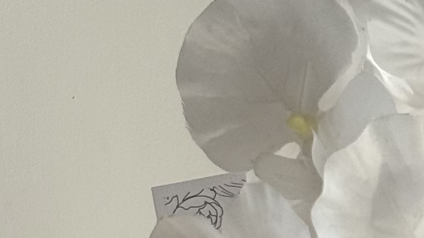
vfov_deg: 4.9
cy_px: 522
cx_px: 423
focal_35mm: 243
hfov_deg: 8.8
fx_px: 2732
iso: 64
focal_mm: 6.76
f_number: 1.78
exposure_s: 1/513
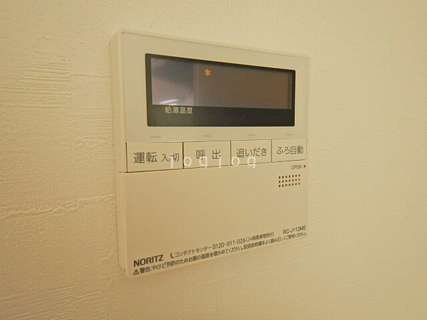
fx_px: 296
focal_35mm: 24
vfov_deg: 56.8
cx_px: 214
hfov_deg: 71.6
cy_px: 160
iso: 125
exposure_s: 1/80
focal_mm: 4.3
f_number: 2.8
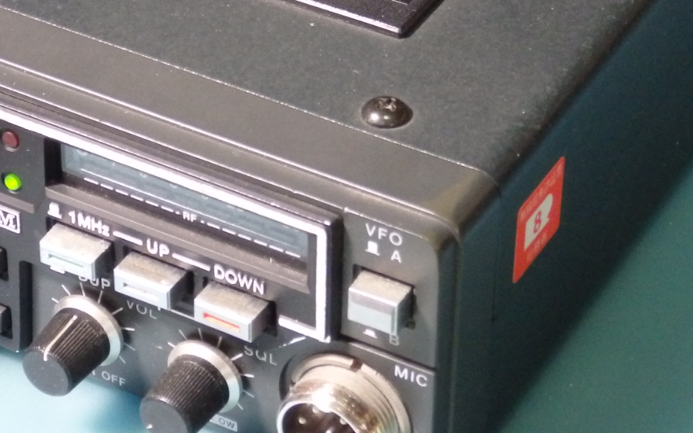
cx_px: 292
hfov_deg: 16.1
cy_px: -33
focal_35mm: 130
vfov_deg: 10.0
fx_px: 2455
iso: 800
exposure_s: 1/20
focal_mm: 10.8
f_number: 4.2
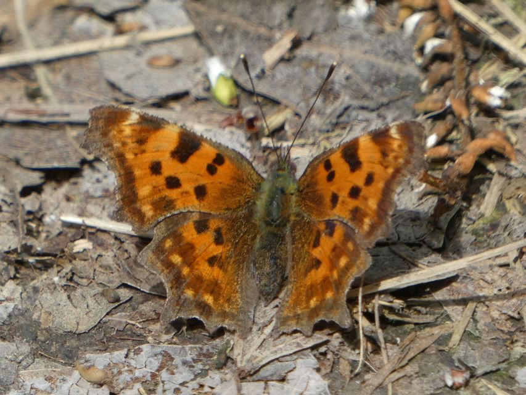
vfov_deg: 1.5
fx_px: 15197
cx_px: 263
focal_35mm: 1000
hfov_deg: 2.0
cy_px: 198
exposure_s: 1/125
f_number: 5.6
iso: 125
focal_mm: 179.2
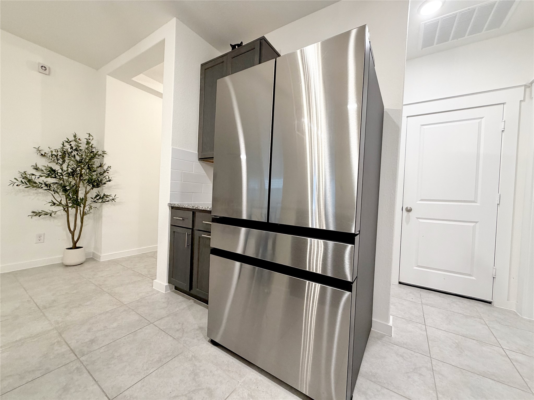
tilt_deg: -1.4
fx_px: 216
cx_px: 267
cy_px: 200
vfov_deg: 85.7
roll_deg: -2.7
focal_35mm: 14
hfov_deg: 102.1
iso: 200
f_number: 2.2
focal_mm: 2.22
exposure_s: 1/60
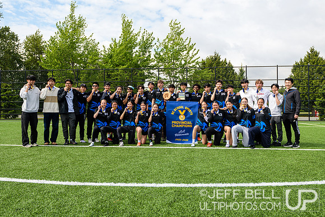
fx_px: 280
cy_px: 108
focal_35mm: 31
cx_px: 162
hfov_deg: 60.3
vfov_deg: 42.3
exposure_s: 1/800
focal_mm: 31
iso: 280
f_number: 5.6
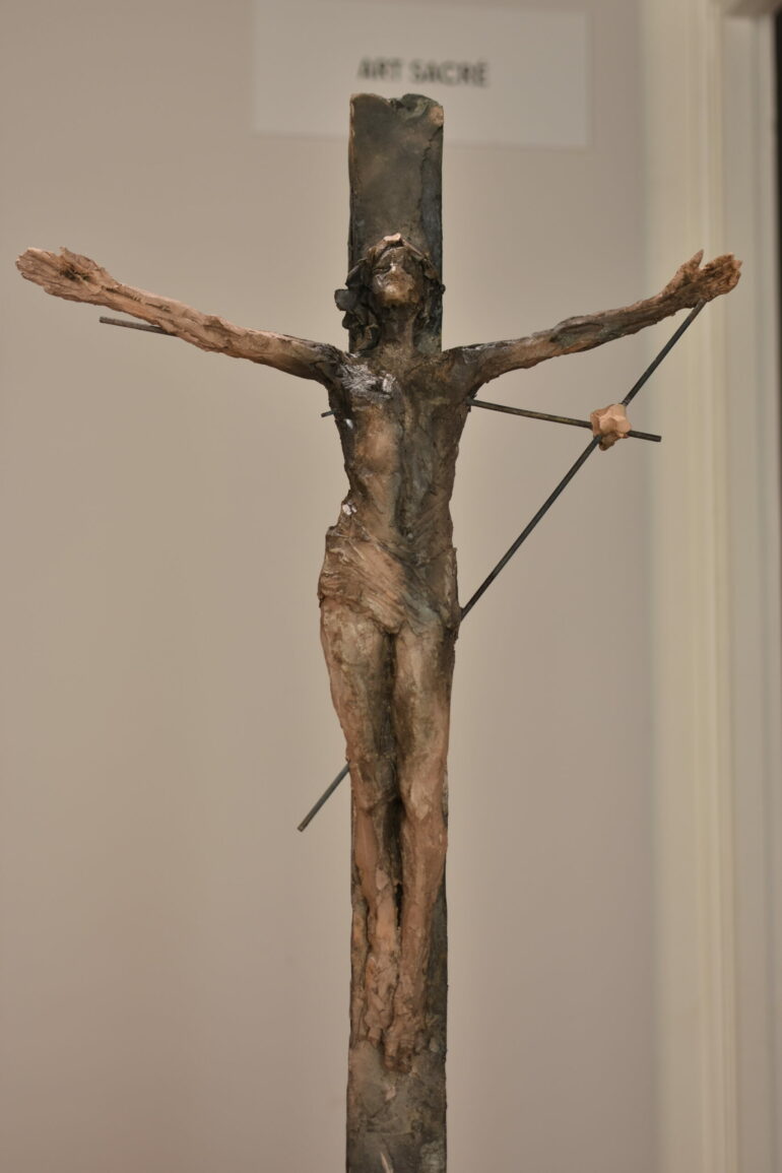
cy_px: 586
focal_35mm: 52
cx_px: 391
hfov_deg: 25.8
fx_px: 1710
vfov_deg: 37.9
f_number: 2.2
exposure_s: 1/13
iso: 100
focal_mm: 35
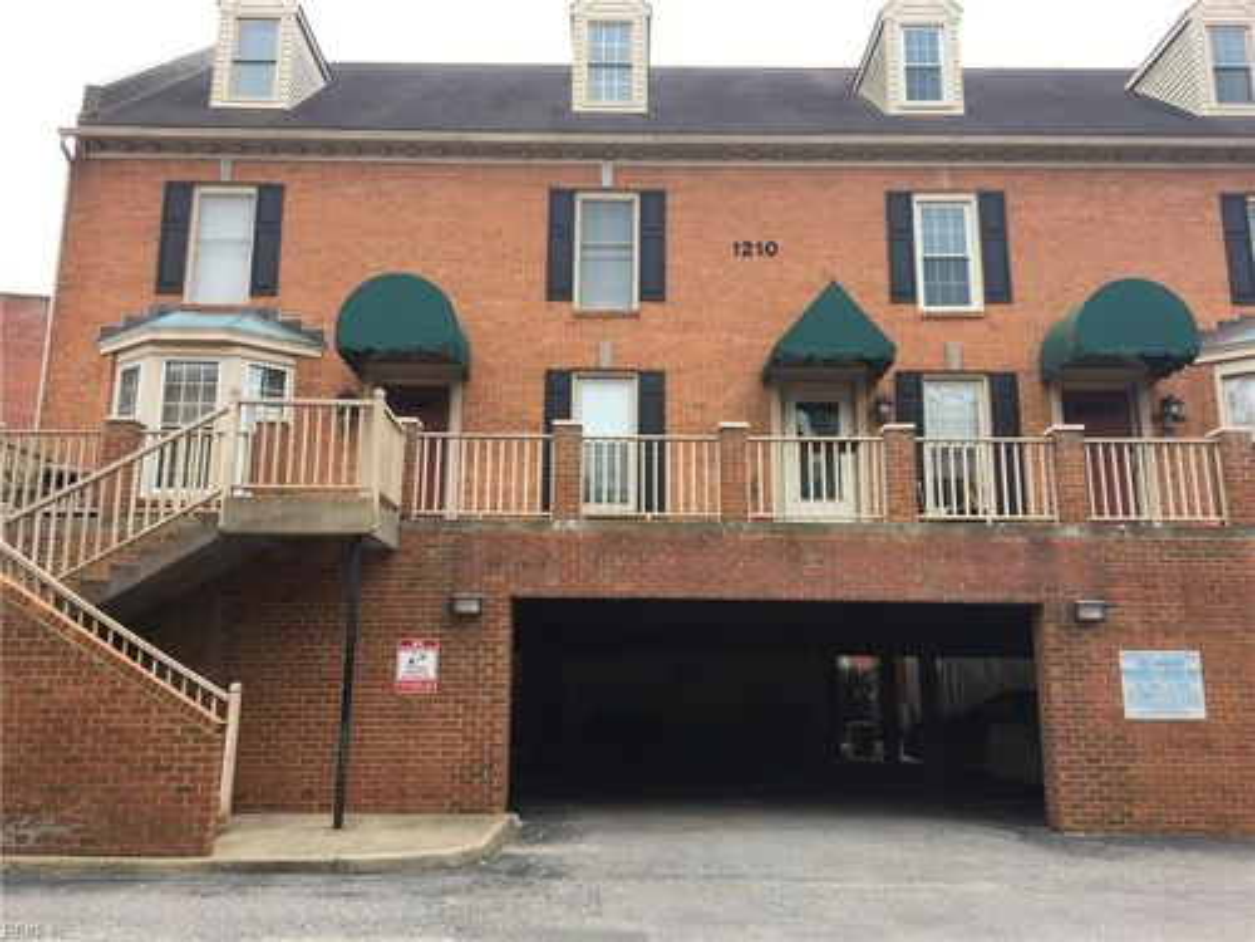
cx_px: 628
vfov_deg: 48.2
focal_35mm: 29
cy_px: 471
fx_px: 1051
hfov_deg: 61.7
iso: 25
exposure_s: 1/262
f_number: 2.2
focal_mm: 4.15
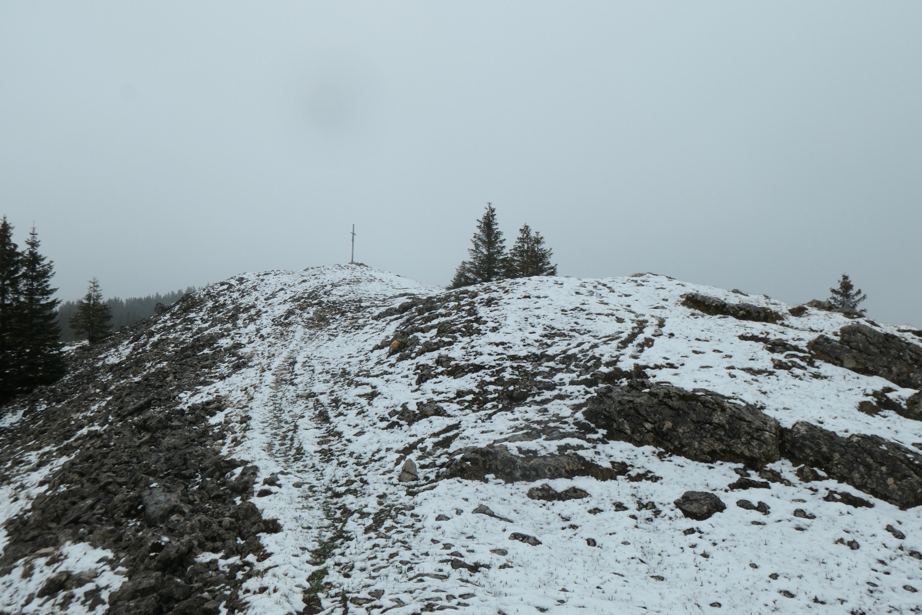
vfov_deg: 42.3
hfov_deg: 60.3
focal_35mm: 31
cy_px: 308
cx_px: 461
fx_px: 794
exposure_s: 1/800
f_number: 6.3
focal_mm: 11.5
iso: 200
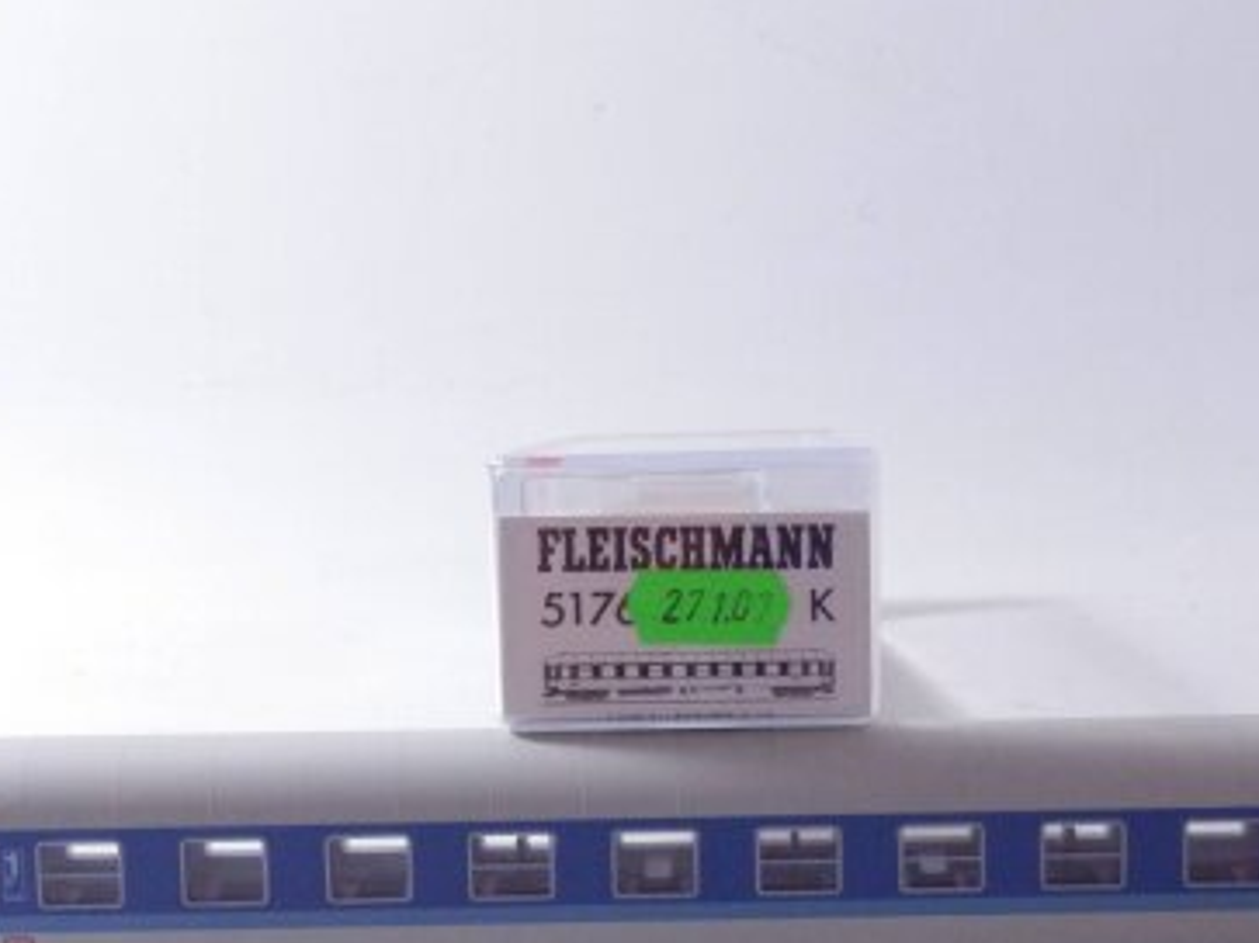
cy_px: 652
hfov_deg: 18.0
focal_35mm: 109
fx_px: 3963
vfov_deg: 13.5
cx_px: 718
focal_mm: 11.9
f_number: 4.4
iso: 800
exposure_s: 1/160
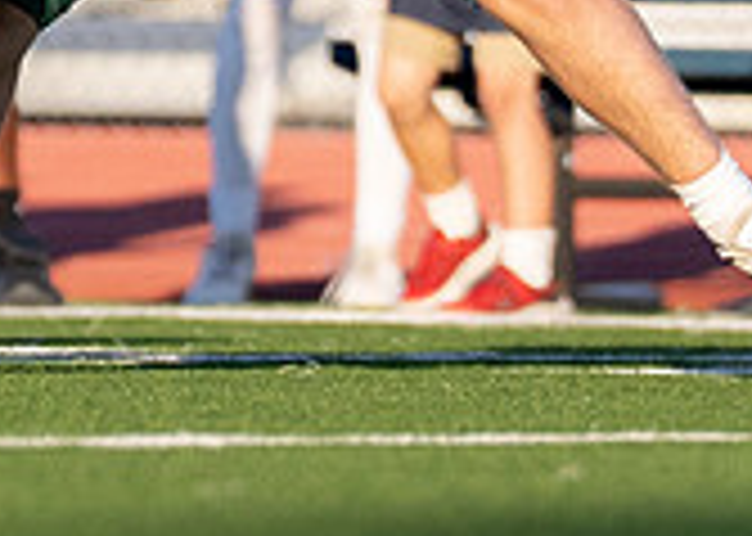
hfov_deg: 1.1
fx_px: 39031
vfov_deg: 0.8
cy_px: -397
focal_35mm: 1829
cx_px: 20
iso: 320
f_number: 2.8
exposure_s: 1/4000
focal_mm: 200
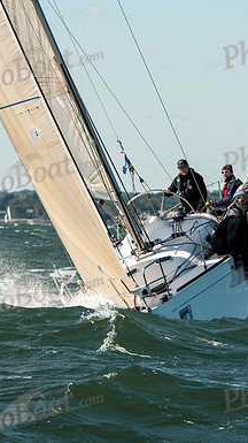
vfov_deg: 5.4
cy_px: 238
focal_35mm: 398
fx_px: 4662
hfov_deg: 3.0
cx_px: 137
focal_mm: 150
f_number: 7.1
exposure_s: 1/800
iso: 200
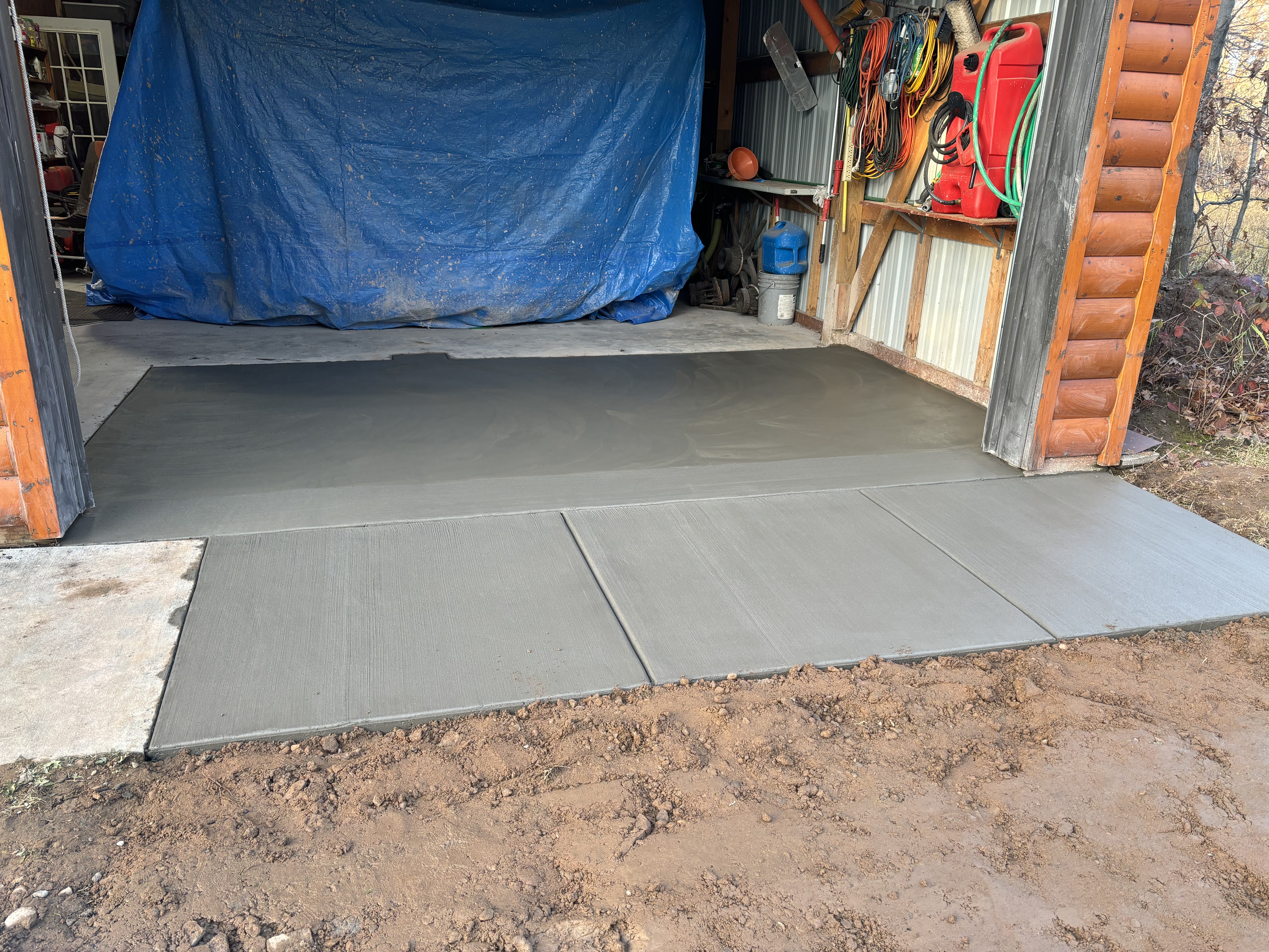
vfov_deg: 53.1
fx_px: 953
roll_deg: -2.0
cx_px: 634
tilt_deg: -19.3
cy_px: 476
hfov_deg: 67.3
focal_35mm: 26
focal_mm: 5.96
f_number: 1.6
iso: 64
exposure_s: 1/121
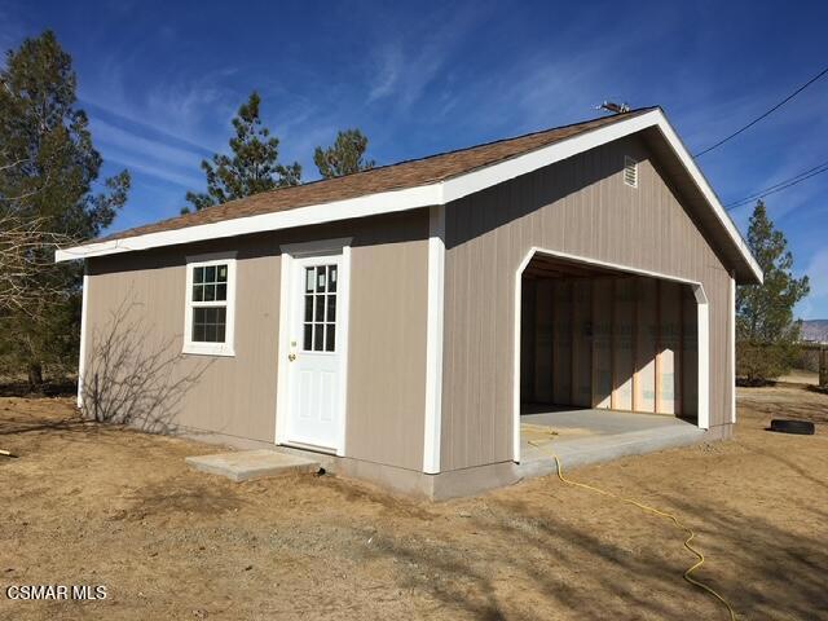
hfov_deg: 61.7
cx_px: 414
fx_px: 694
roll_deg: -1.6
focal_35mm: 29
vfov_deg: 48.2
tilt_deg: +3.1
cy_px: 310
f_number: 2.2
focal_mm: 4.15
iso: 25
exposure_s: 1/4808
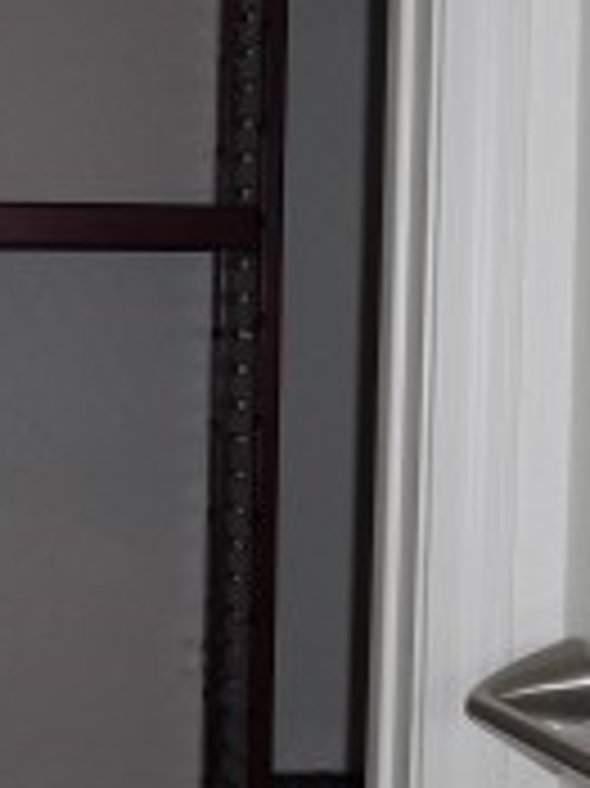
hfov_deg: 11.2
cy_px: 603
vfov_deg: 14.9
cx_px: 86
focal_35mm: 132
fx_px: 3003
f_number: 3.1
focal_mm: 6.3
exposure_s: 1/60
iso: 100
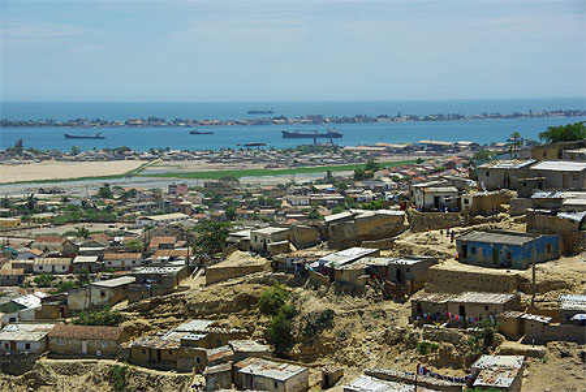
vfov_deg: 15.7
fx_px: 1418
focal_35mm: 87
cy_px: 196
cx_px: 293
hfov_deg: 23.4
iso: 200
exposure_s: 1/350
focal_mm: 57.5
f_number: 11
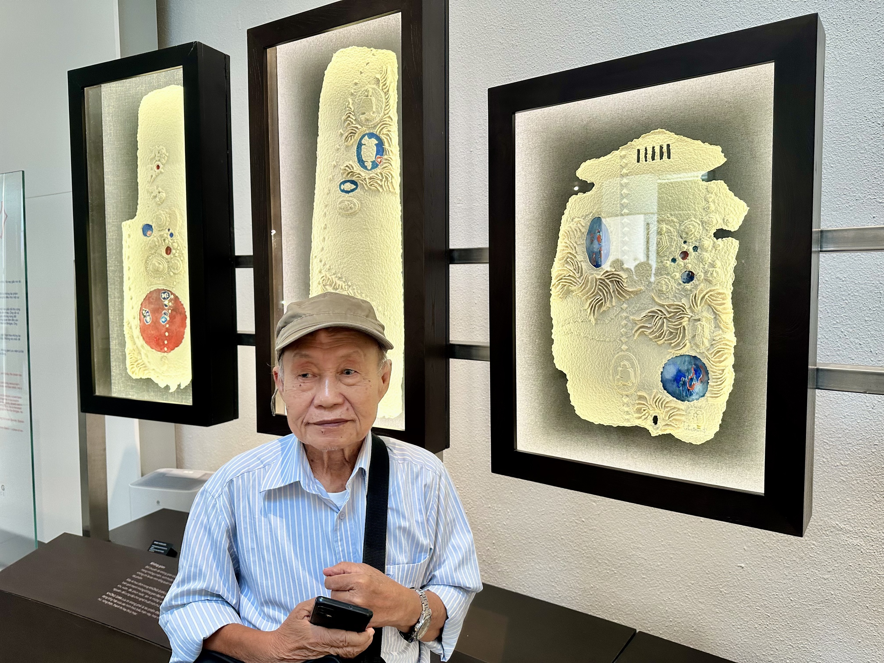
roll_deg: -0.1
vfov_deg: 56.8
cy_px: 332
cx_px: 442
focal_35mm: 24
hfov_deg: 71.6
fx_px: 613
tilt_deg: -2.7
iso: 160
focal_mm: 6.86
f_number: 1.78
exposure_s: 1/100
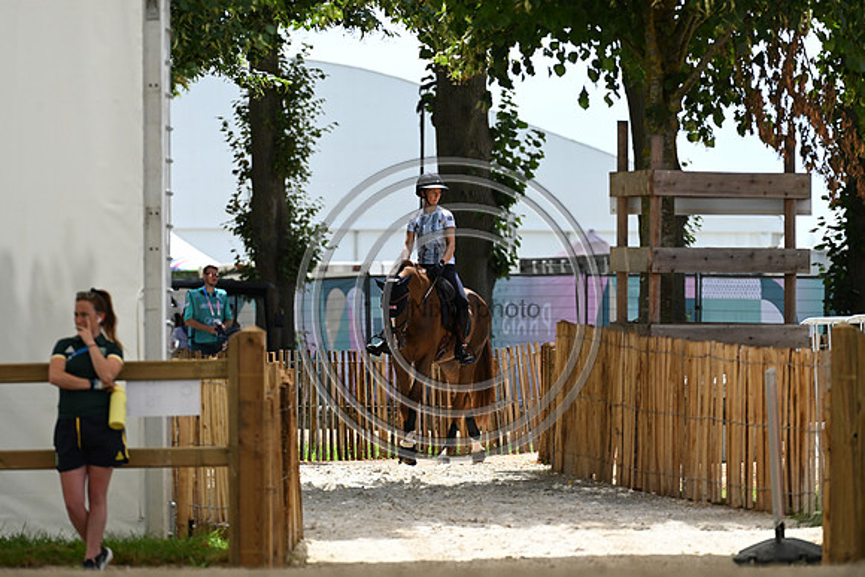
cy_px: 288
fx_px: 8652
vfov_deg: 3.8
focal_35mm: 360
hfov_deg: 5.7
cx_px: 432
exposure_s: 1/1250
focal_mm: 360
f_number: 5.6
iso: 560
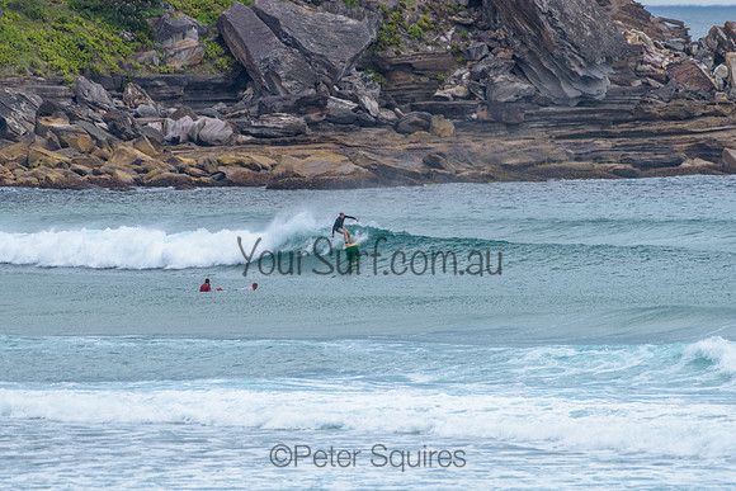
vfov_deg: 2.2
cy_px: 239
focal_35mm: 613
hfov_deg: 3.4
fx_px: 12538
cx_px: 358
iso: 720
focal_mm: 500
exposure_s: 1/2000
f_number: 5.6
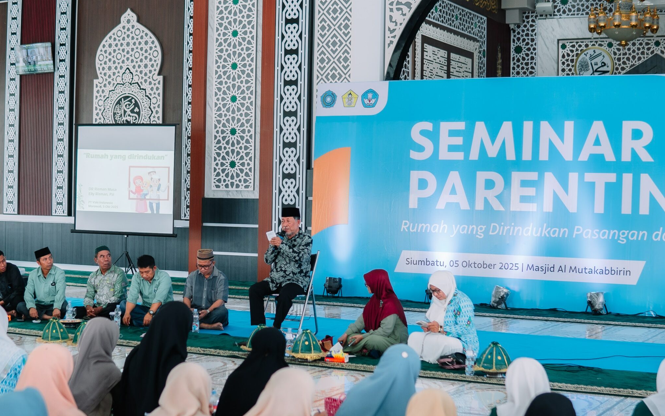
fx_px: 1051
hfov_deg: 35.1
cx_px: 298
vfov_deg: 22.3
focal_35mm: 58
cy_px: 237
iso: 200
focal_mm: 30
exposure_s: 1/125
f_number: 2
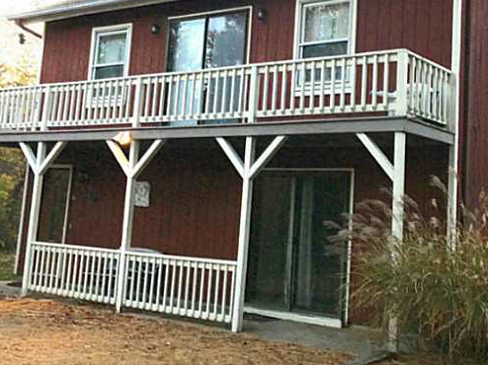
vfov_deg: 30.3
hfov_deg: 40.2
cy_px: 91
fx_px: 662
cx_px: 306
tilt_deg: +9.1
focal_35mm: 47
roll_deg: -2.6
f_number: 2.2
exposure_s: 1/278
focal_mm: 4.15
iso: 25
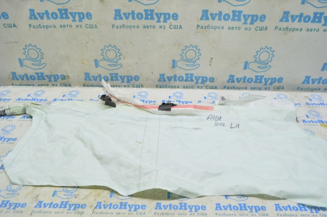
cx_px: 164
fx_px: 245
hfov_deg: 67.4
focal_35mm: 27
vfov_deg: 47.9
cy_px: 108
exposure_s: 1/20
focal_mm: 18
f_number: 5.6
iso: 400
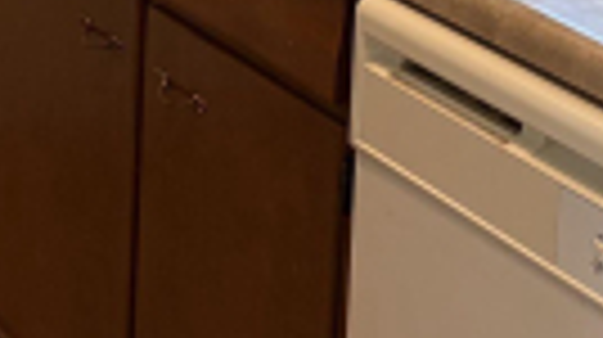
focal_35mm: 141
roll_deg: +1.2
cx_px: -245
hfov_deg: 14.4
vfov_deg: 8.4
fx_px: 2252
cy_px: -104
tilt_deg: -15.7
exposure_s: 1/120
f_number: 1.6
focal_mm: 5.96
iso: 200
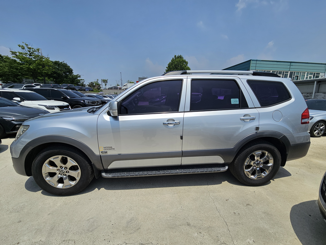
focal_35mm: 13
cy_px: 122
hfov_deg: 106.2
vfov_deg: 89.9
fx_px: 122
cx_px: 163
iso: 50
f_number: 2.2
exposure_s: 1/5034
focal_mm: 2.2
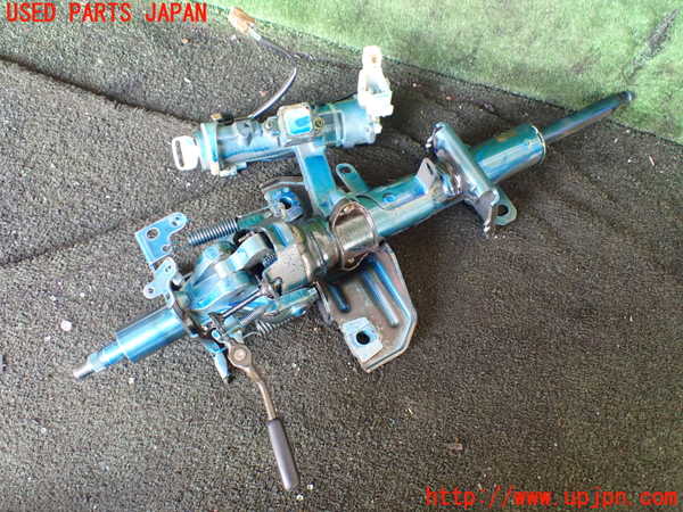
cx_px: 342
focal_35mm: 30
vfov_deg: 46.8
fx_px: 592
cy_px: 256
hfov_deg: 60.0
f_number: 2.3
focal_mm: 5.4
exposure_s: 1/80
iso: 800
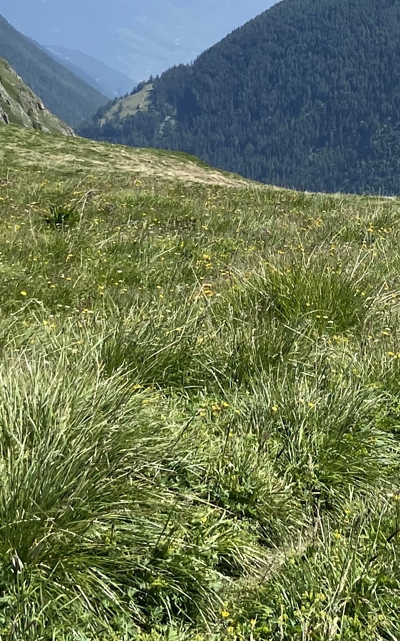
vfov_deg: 22.5
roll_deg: -1.1
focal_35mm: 89
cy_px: 14
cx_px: 356
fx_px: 1553
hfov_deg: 14.5
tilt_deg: -3.8
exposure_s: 1/2755
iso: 32
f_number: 1.8
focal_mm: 4.25
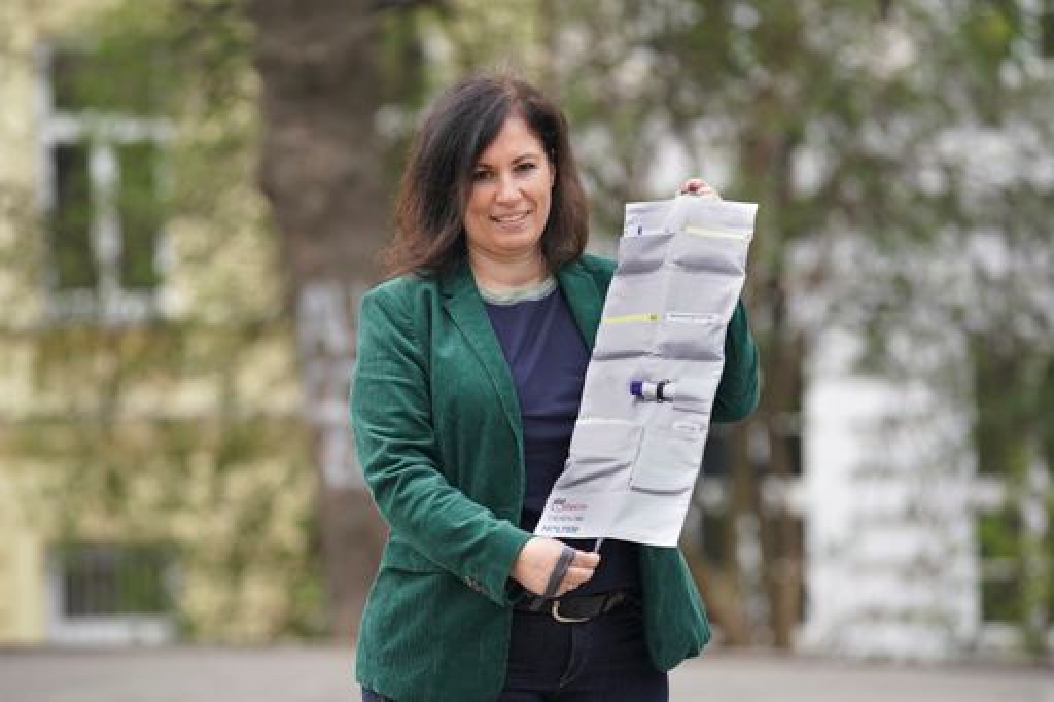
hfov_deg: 10.3
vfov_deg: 6.9
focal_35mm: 200
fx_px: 5853
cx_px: 527
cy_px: 351
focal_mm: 200
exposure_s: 1/400
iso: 400
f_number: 4
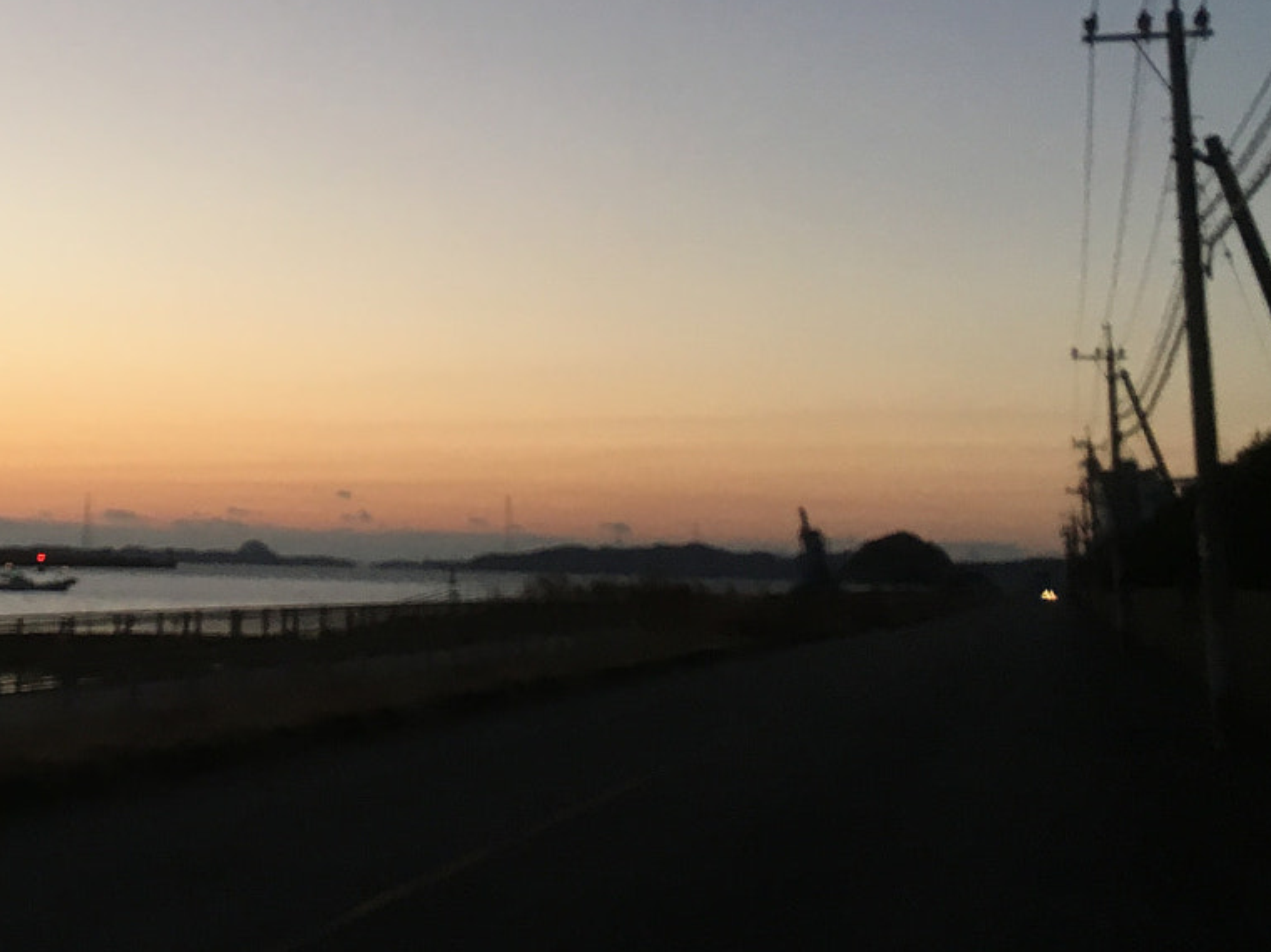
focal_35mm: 61
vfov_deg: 23.0
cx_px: 130
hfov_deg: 30.3
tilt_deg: +14.9
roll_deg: -1.6
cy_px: -10
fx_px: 2239
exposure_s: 1/30
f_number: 2.2
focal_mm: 4.15
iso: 25
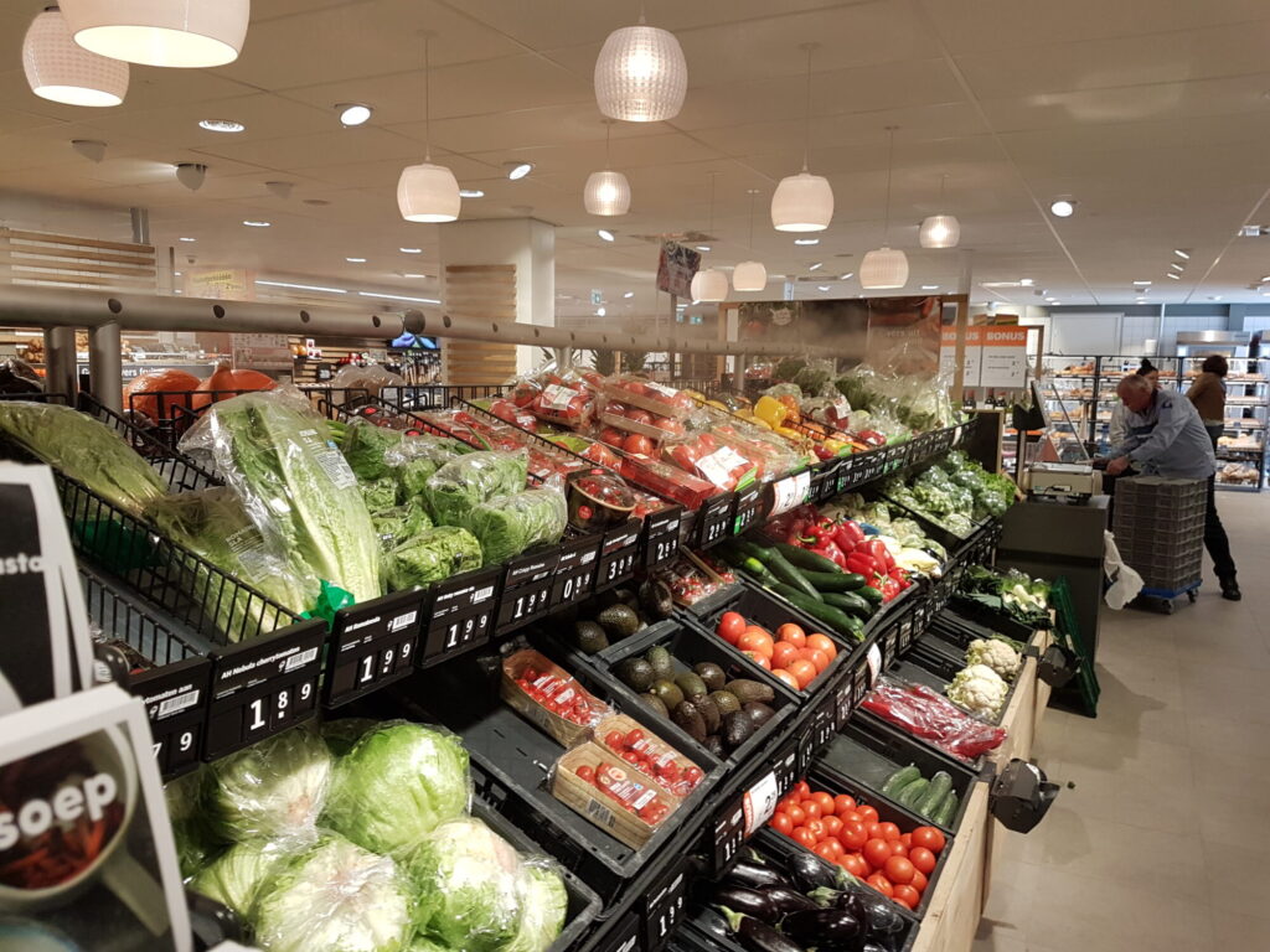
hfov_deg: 67.3
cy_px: 476
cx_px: 635
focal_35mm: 26
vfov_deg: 53.1
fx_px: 954
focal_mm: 4.2
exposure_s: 1/50
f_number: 1.7
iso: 80
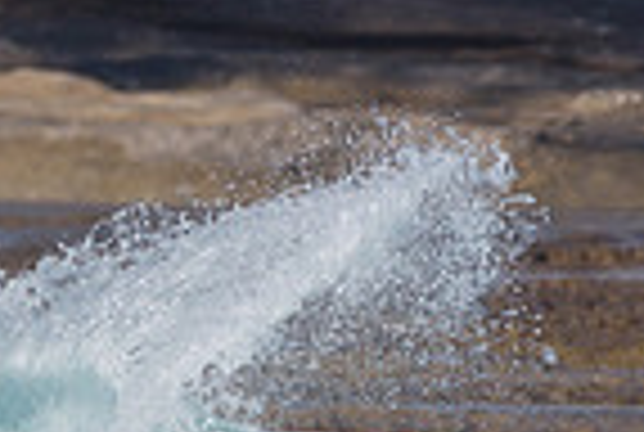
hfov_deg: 0.8
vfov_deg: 0.6
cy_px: 529
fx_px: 44367
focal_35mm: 2475
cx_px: -176
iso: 100
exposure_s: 1/2000
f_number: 5.6
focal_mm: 500
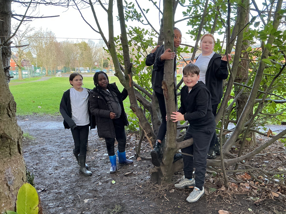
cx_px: 162
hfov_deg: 53.8
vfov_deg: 41.8
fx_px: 281
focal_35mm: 34
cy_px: 111
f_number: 1.8
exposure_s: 1/100
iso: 32
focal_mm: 3
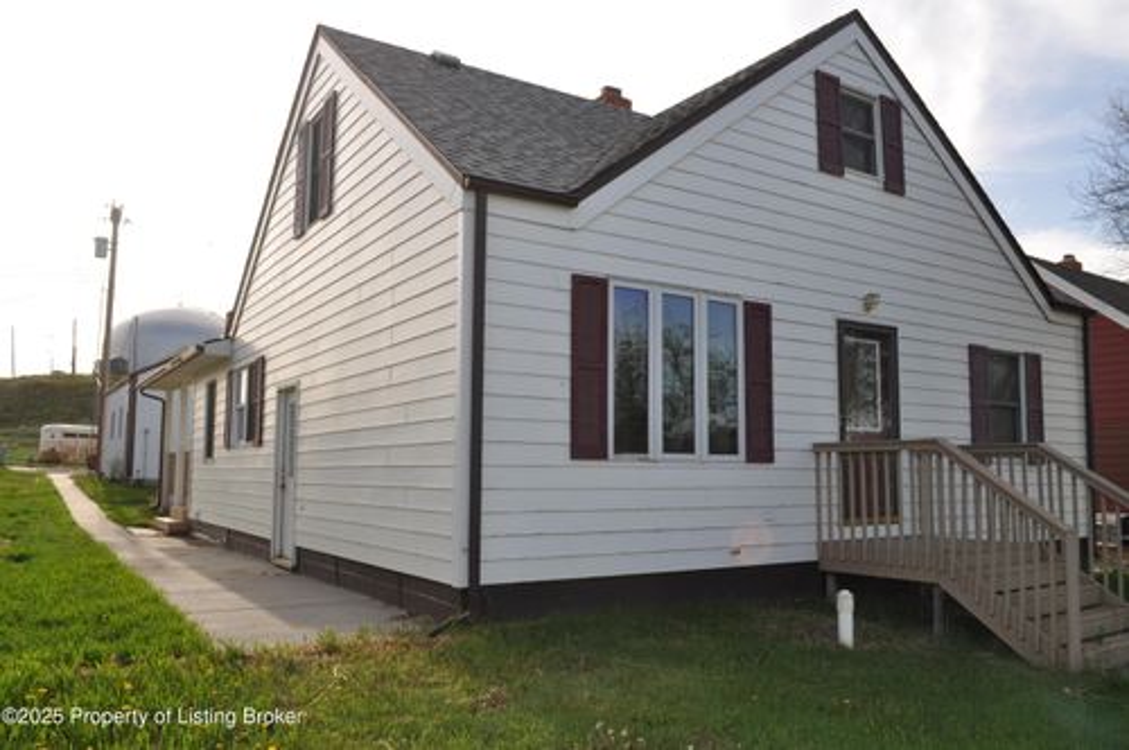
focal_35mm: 27
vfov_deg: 47.8
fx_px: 846
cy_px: 375
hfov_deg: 67.4
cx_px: 564
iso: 200
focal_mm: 18
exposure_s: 1/200
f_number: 9
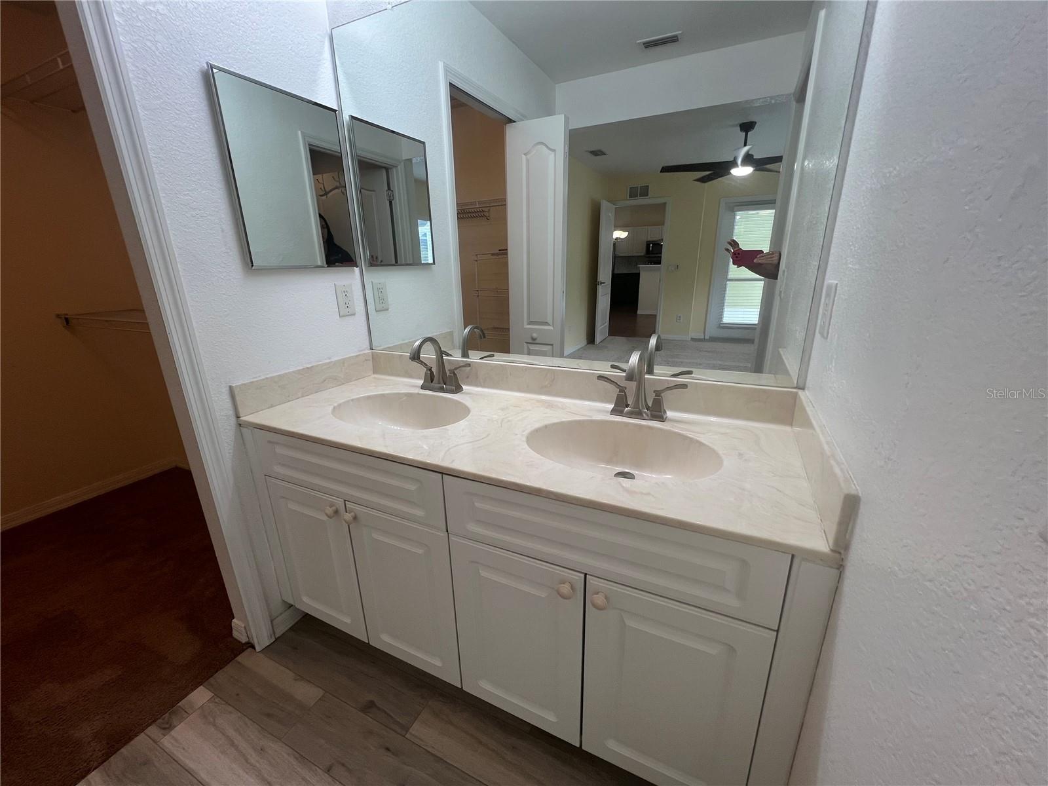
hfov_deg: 106.2
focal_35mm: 13
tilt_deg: -17.7
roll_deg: +1.8
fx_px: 394
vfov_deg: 89.9
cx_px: 524
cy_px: 393
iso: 50
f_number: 1.8
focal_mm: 1.57
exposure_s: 1/120
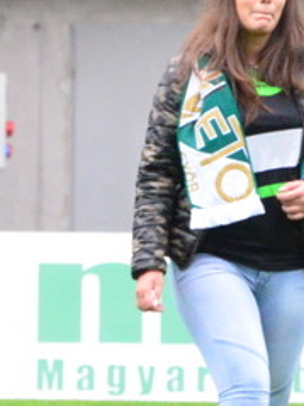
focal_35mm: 1207
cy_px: 205
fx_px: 14146
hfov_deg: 1.2
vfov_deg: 1.6
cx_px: 318
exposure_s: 1/2000
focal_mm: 200
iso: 5000
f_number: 5.3
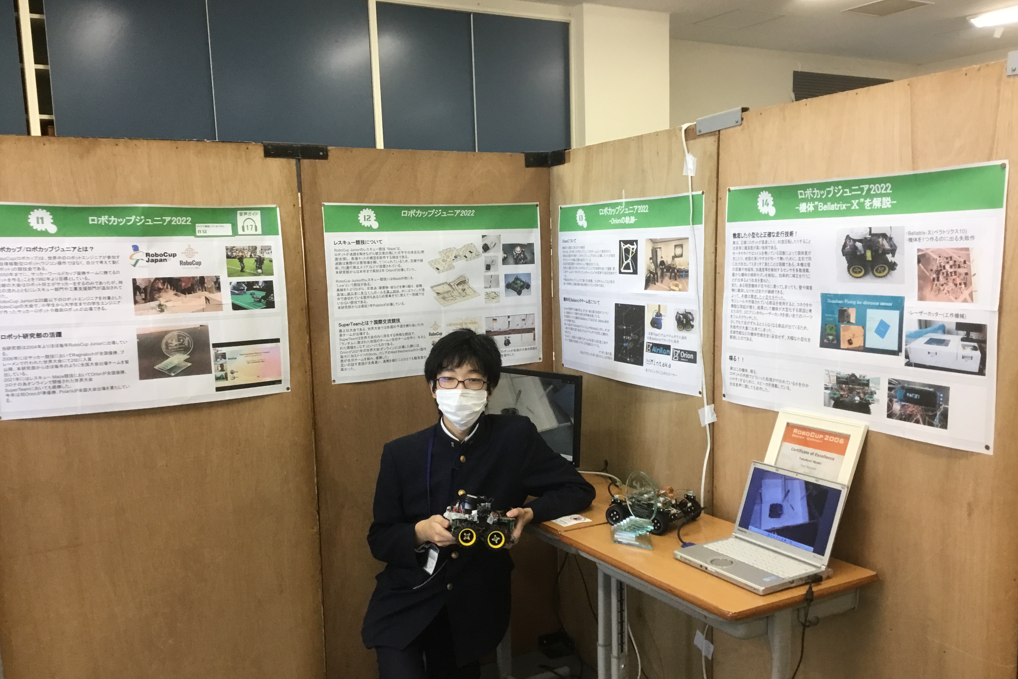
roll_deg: +0.8
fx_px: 933
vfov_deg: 39.9
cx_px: 509
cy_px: 376
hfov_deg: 57.2
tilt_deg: -6.9
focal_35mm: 33
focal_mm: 3.3
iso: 40
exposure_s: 1/30
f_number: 2.4
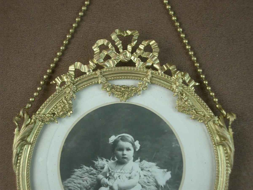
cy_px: 95
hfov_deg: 38.9
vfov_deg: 29.7
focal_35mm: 49
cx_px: 126
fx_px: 358
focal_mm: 8.2
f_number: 3.1
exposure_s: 1/50
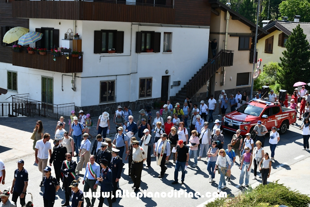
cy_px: 104
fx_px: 491
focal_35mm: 57
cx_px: 155
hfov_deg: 35.1
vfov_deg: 23.8
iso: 125
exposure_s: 1/250
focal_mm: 38
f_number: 8
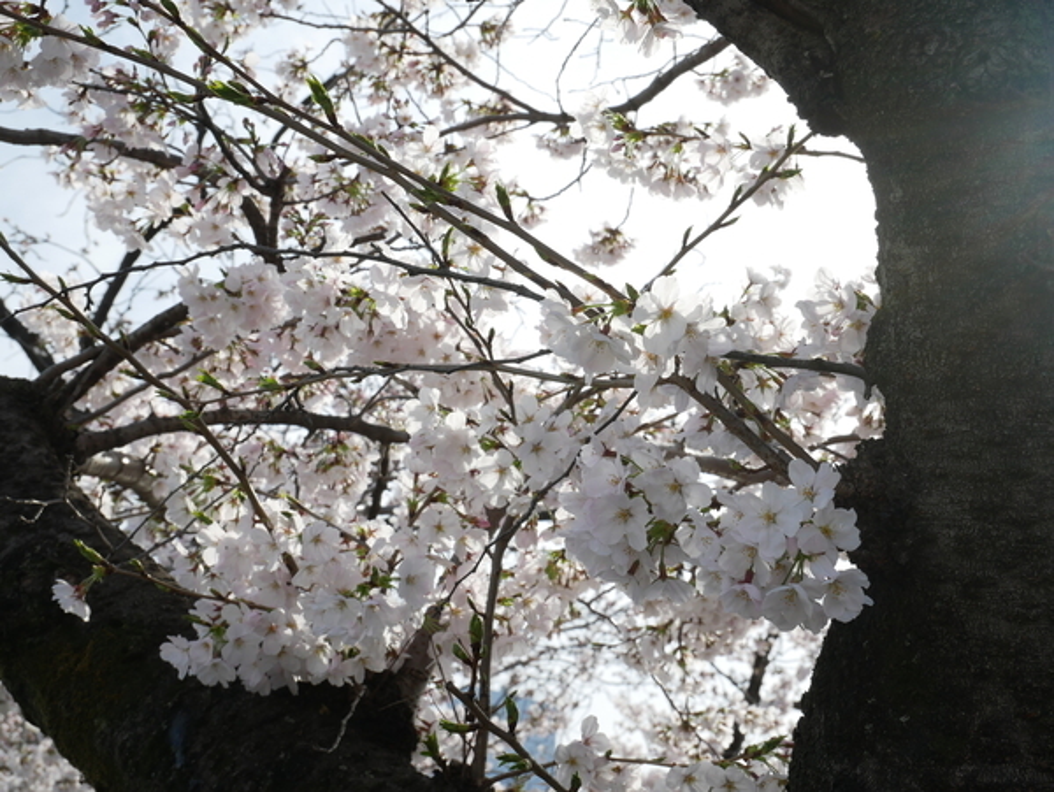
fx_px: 1646
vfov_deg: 27.1
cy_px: 396
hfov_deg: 35.5
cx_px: 527
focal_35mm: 54
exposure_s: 1/320
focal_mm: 27
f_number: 9
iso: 200
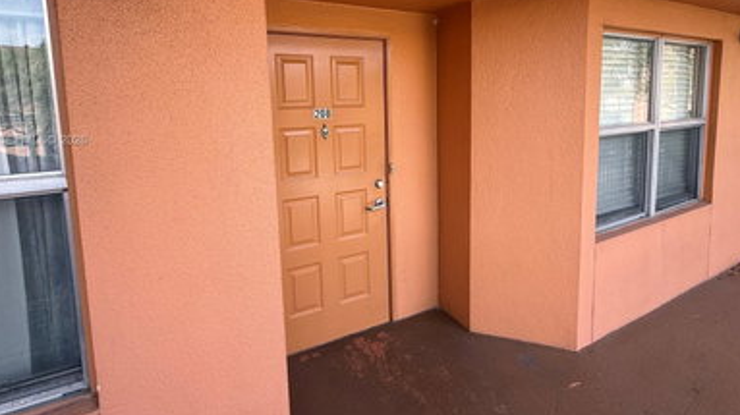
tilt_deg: -5.7
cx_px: 339
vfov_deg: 62.4
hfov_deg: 95.7
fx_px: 333
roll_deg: +1.9
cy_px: 141
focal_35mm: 17
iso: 50
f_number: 2.2
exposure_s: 1/178
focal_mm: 2.22
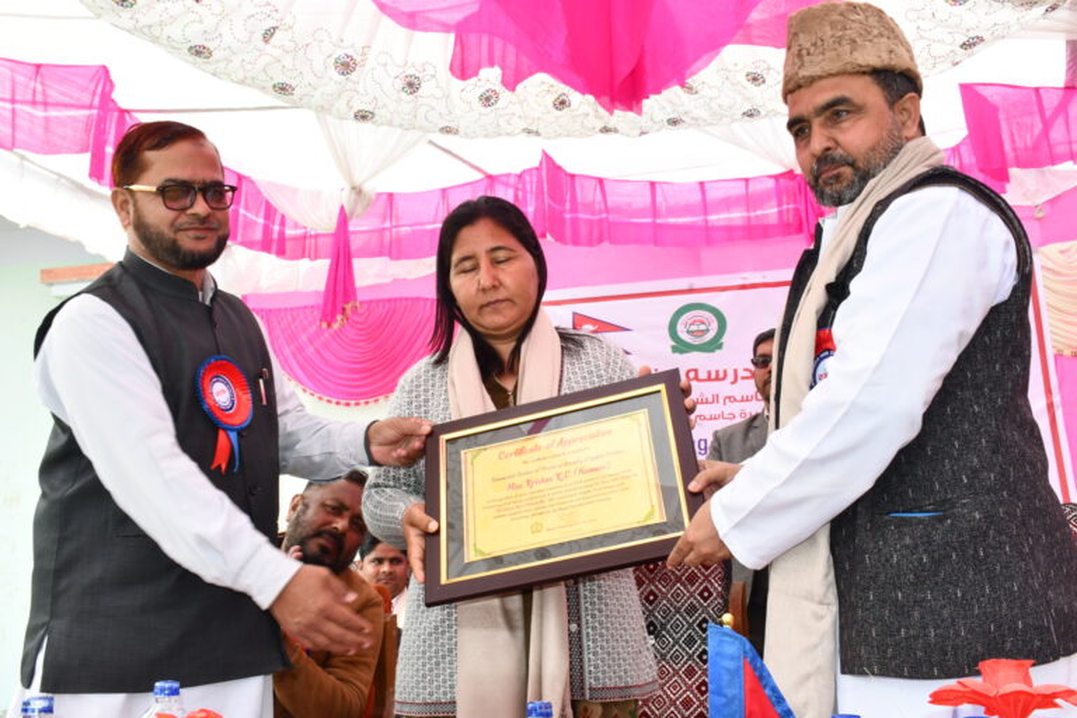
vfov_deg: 38.9
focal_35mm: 34
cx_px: 538
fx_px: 1017
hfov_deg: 55.8
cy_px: 359
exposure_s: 1/60
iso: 500
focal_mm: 23
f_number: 3.8
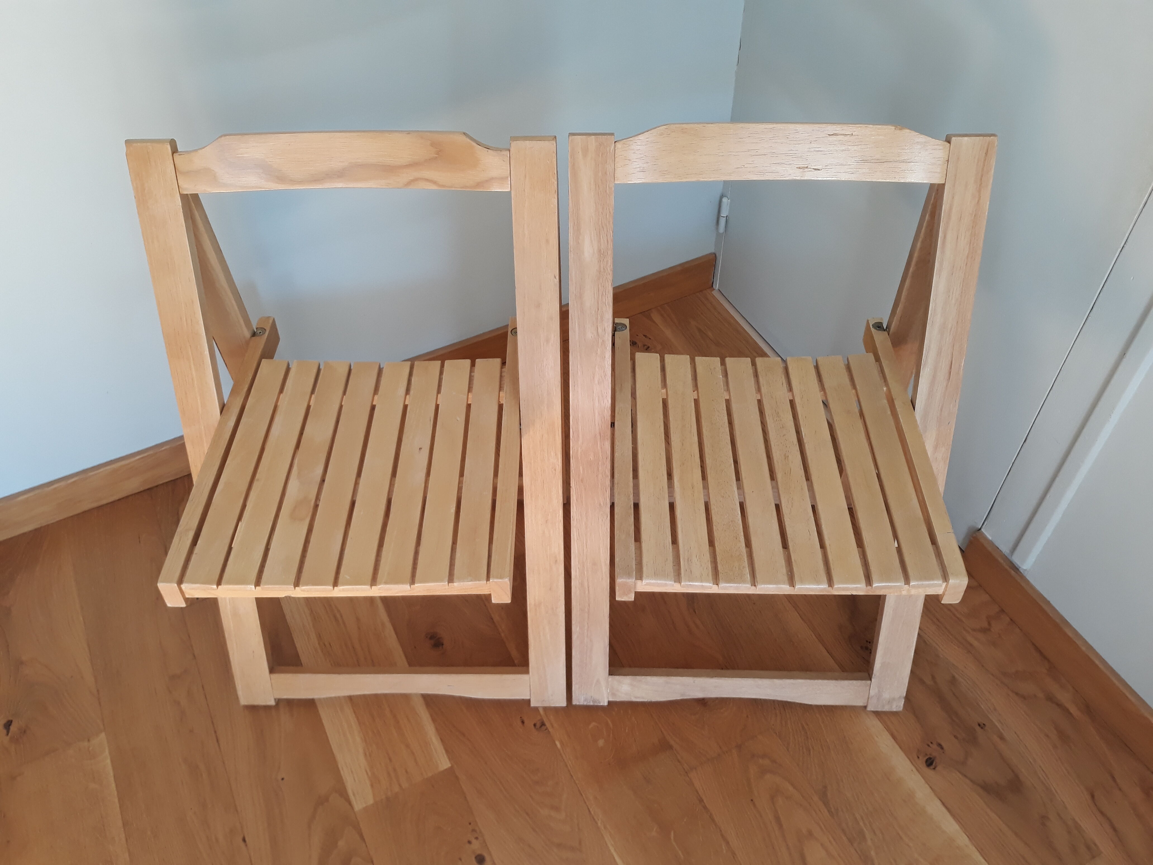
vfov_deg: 51.4
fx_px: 899
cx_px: 576
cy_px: 432
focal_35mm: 27
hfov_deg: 65.3
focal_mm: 3.71
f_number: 1.7
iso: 80
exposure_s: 1/50
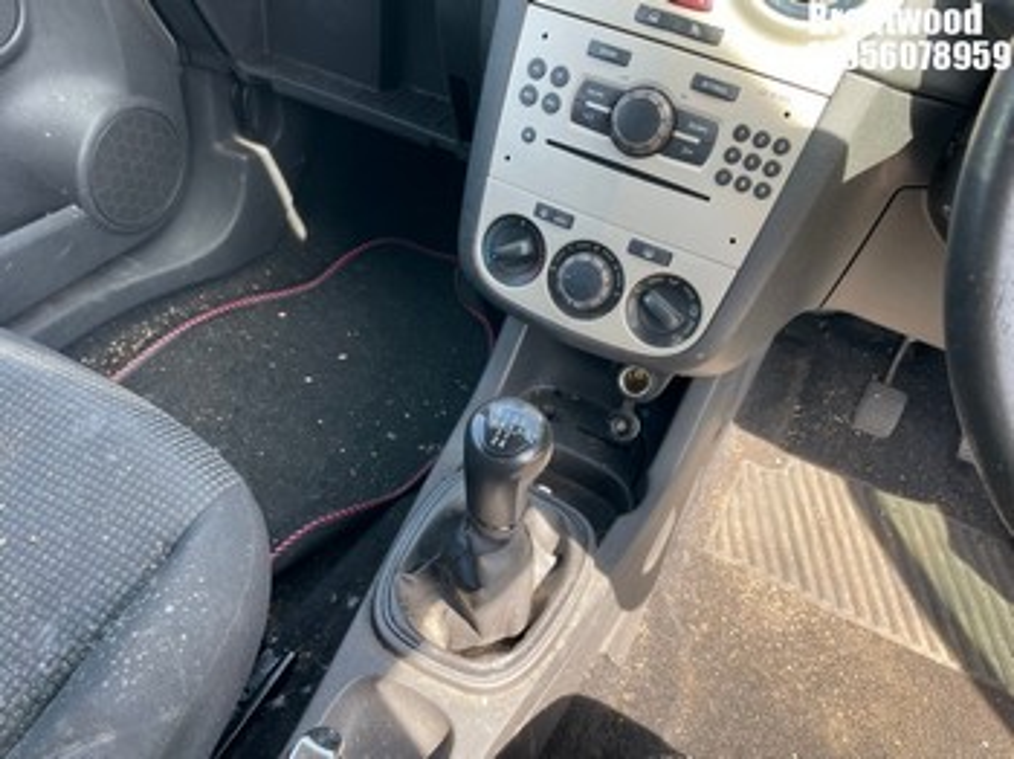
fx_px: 761
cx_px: 507
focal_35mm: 26
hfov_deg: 67.3
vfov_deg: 53.0
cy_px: 380
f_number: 1.6
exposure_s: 1/129
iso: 32
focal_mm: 4.2
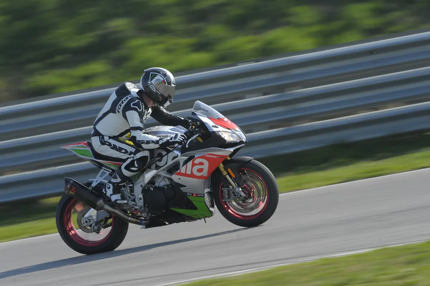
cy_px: 143
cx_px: 215
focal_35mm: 650
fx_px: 7760
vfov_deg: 2.1
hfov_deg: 3.2
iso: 200
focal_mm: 650
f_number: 8
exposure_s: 1/320
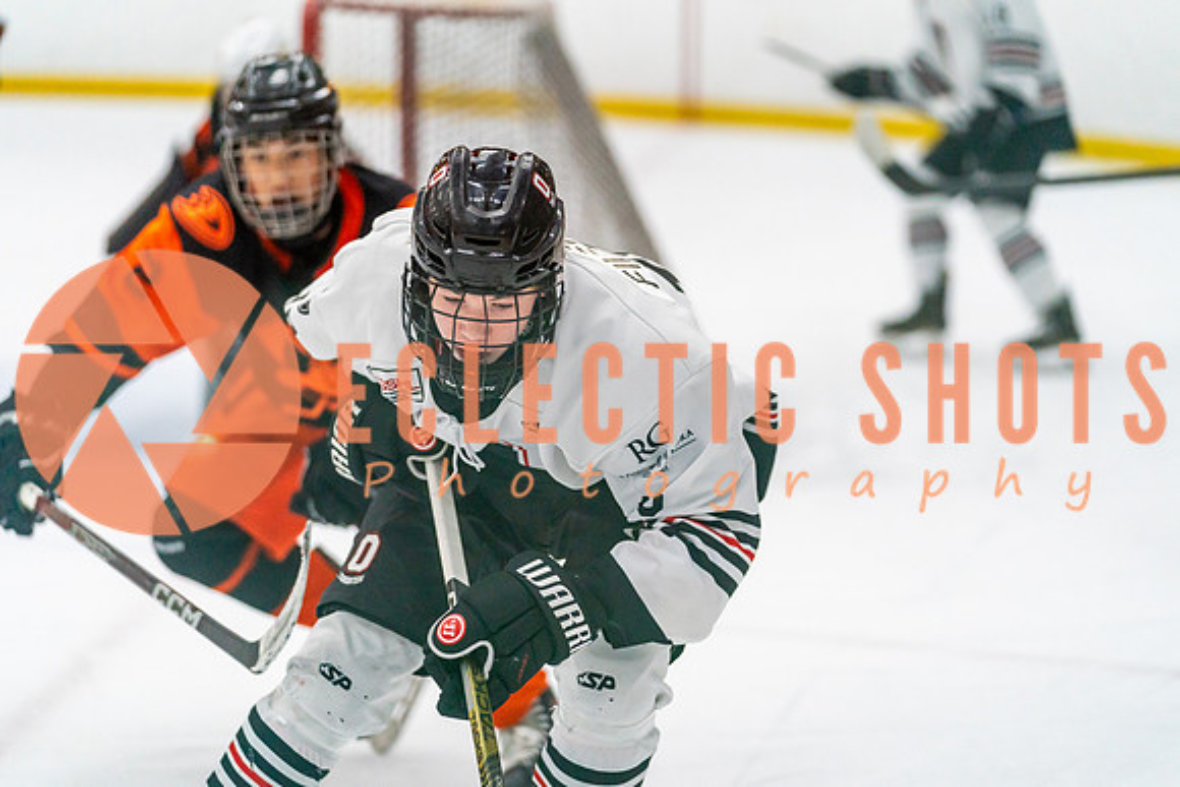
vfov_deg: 10.6
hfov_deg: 15.9
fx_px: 4229
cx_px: 590
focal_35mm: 129
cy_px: 394
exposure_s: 1/1250
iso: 3200
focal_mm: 129
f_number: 2.8
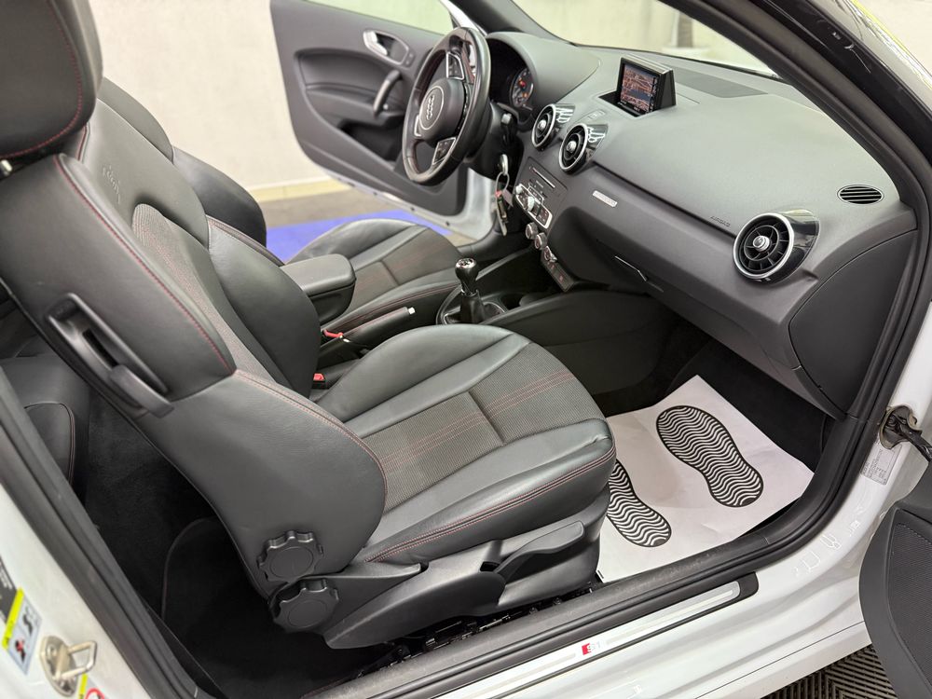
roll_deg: +0.0
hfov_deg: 71.6
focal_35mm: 24
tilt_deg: -33.4
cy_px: 350
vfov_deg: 56.8
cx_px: 466
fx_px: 646
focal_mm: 6.76
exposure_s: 1/50
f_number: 1.78
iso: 500
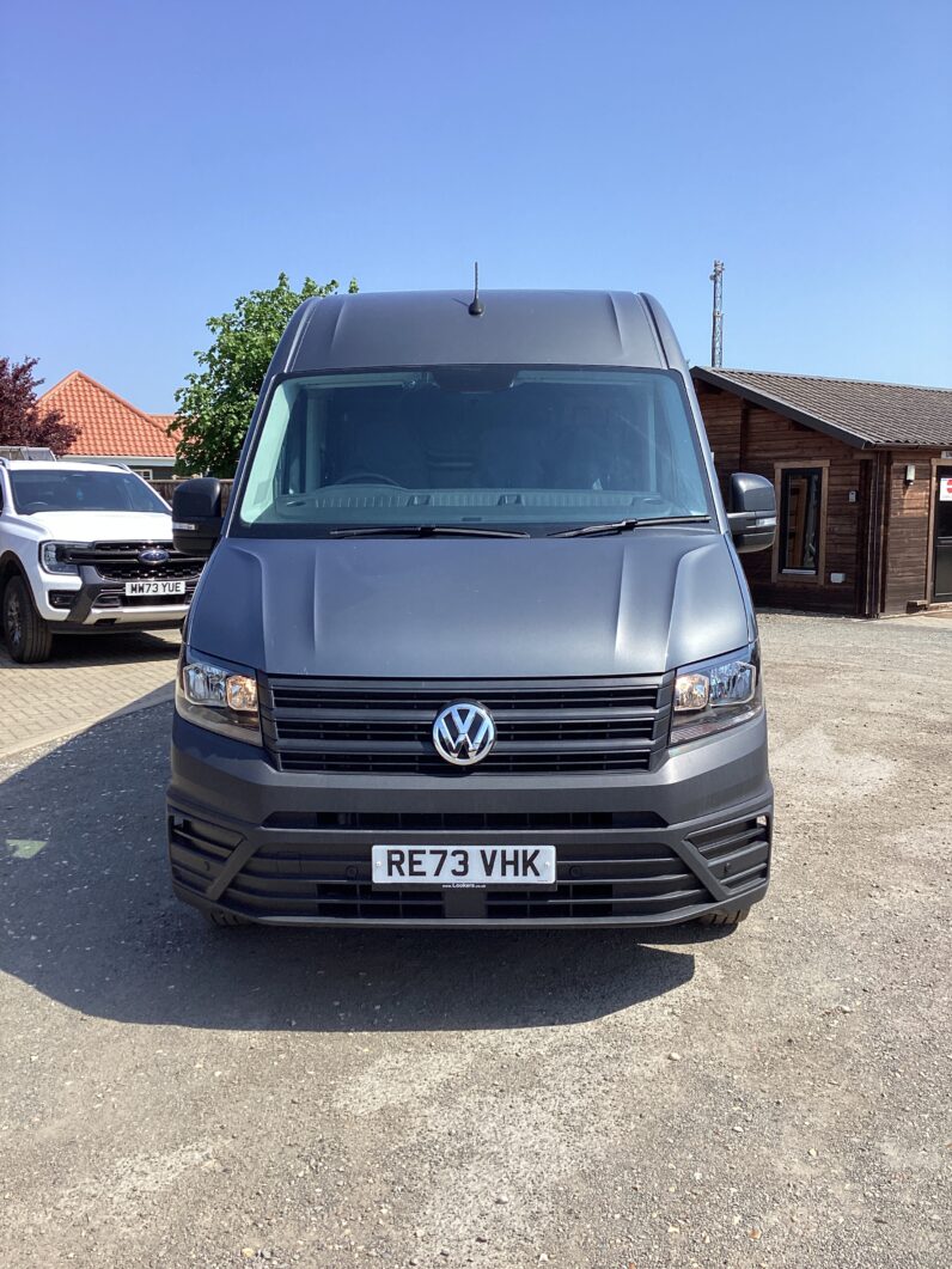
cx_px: 476
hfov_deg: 45.5
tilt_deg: -6.8
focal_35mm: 31
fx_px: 1137
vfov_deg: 58.3
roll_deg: -0.3
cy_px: 634
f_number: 2.4
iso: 25
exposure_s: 1/970
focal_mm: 3.3
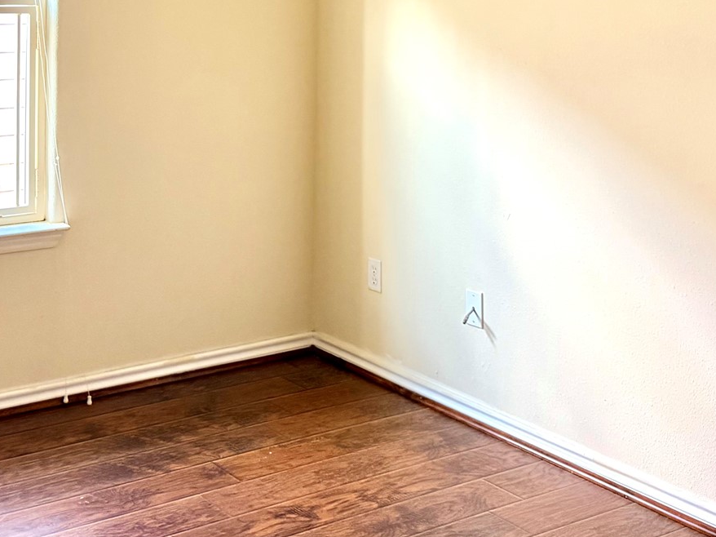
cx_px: 203
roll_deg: -1.3
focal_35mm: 56
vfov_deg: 25.0
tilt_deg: -2.3
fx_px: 1158
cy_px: 11
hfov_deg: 33.8
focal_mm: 6.76
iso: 400
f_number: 1.78
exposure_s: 1/60
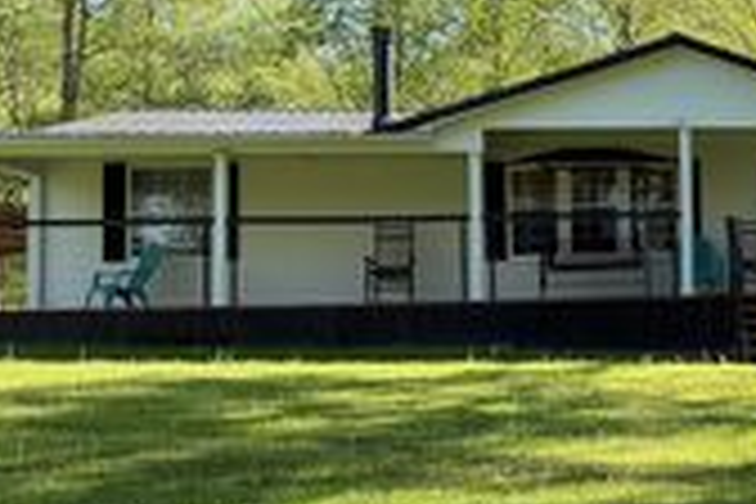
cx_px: 857
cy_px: 254
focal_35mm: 64
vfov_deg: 21.2
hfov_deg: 28.2
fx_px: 1344
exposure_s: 1/1486
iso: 100
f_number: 1.78
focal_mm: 6.76
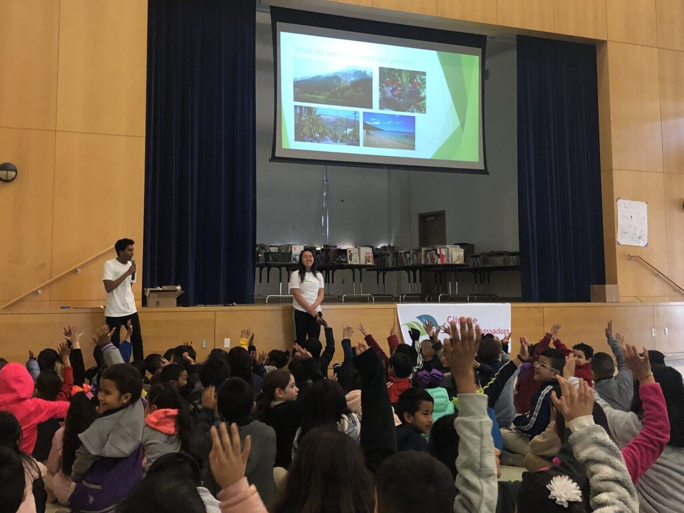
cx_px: 342
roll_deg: +0.1
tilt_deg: +4.9
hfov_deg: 63.4
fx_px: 553
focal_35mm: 28
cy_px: 256
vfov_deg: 49.7
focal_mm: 3.99
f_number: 1.8
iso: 80
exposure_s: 1/15
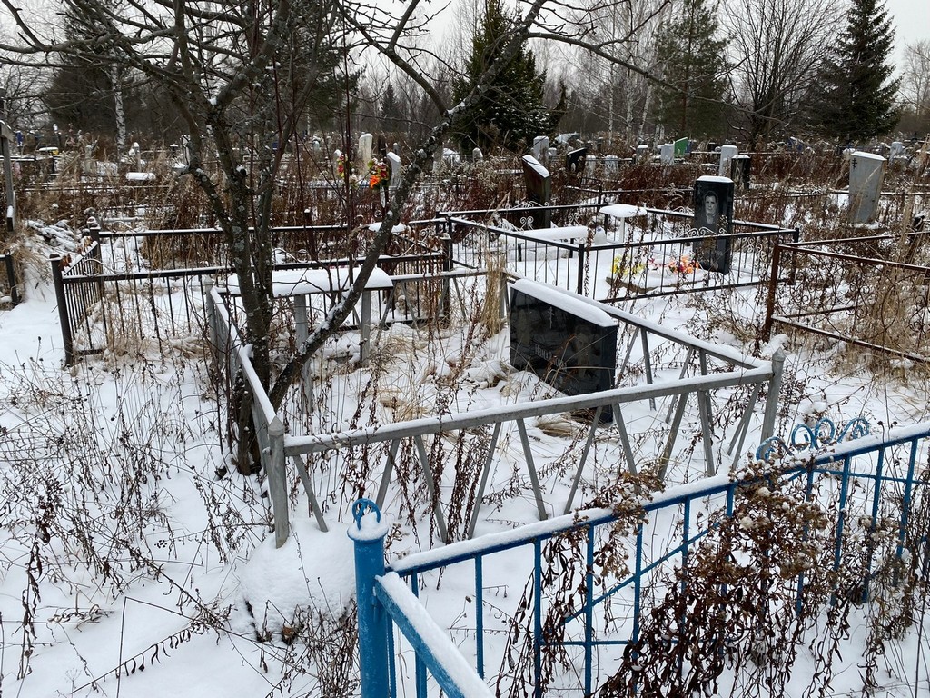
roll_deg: +1.3
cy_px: 349
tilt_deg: -15.7
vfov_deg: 53.1
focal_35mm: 26
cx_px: 465
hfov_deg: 67.3
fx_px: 699
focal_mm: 4.25
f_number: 1.8
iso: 32
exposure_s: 1/218
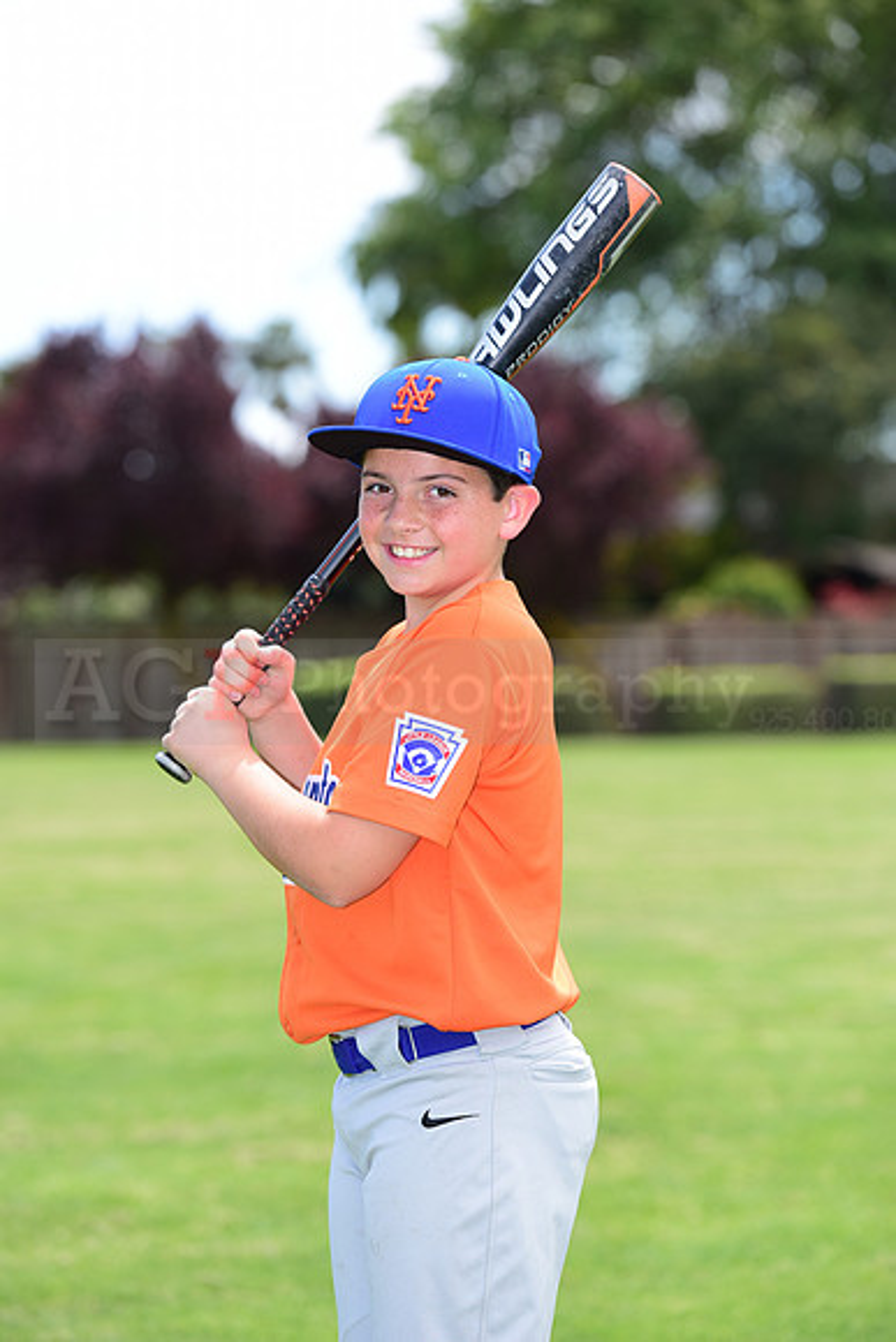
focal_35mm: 155
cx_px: 448
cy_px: 671
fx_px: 5783
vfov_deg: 13.2
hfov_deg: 8.9
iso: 125
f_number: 4.5
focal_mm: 155
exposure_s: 1/320
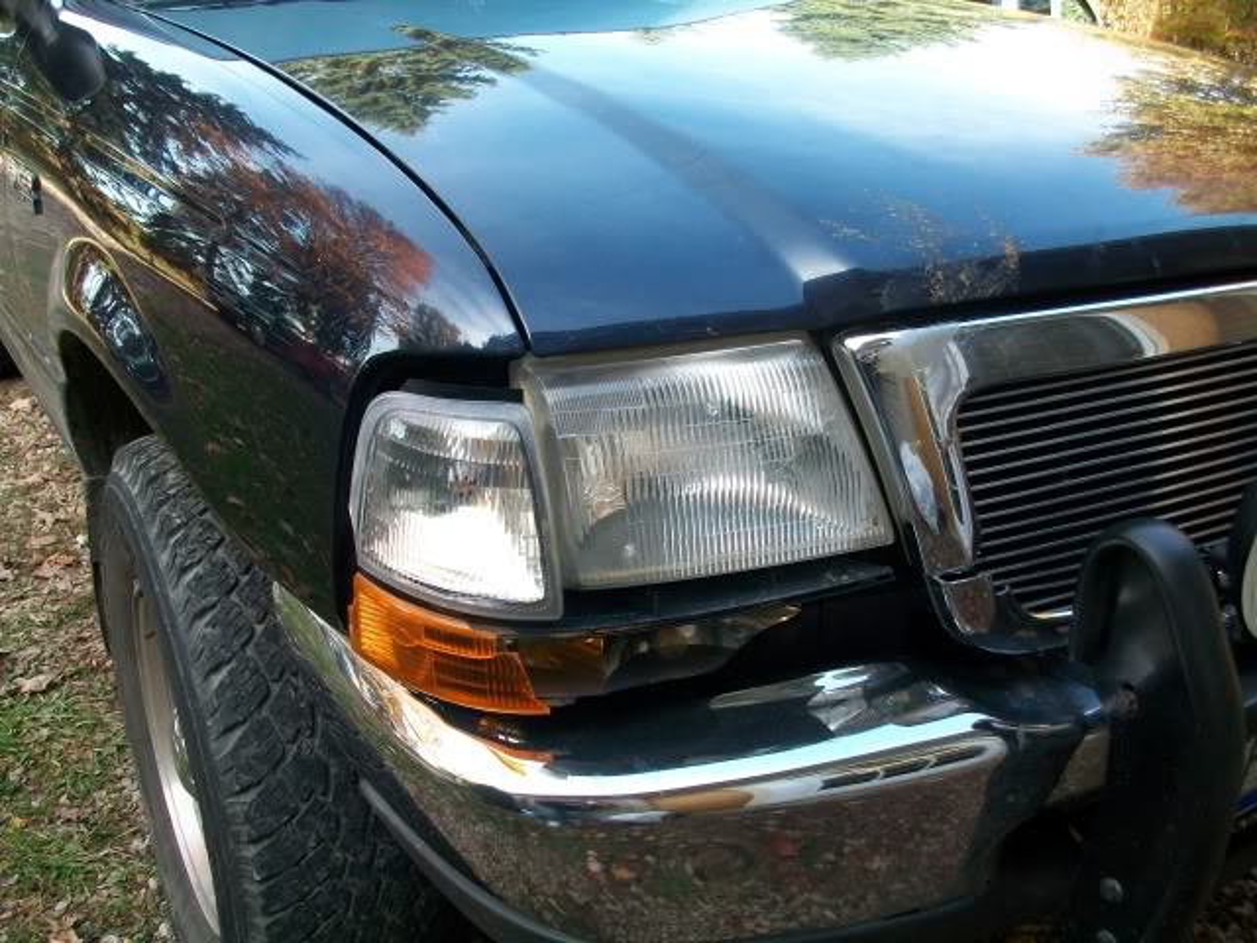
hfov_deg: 54.0
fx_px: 1235
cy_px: 472
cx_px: 628
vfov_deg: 41.8
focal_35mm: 34
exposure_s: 1/100
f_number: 2.8
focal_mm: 5.7
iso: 80
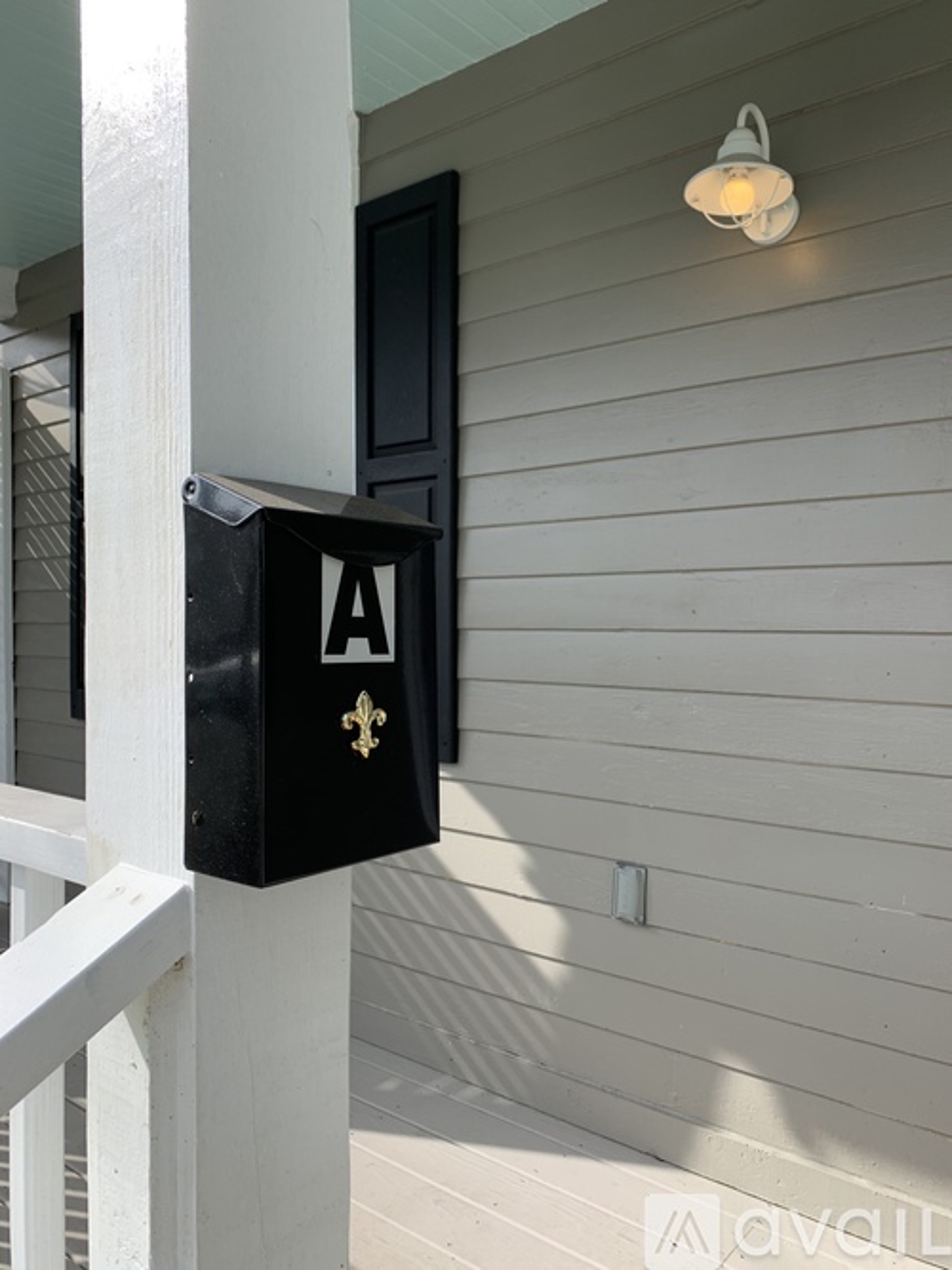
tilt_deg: -0.9
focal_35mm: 26
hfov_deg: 53.0
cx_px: 476
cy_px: 635
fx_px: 954
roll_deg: +0.8
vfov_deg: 67.3
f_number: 1.8
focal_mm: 4.25
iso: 25
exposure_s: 1/1314
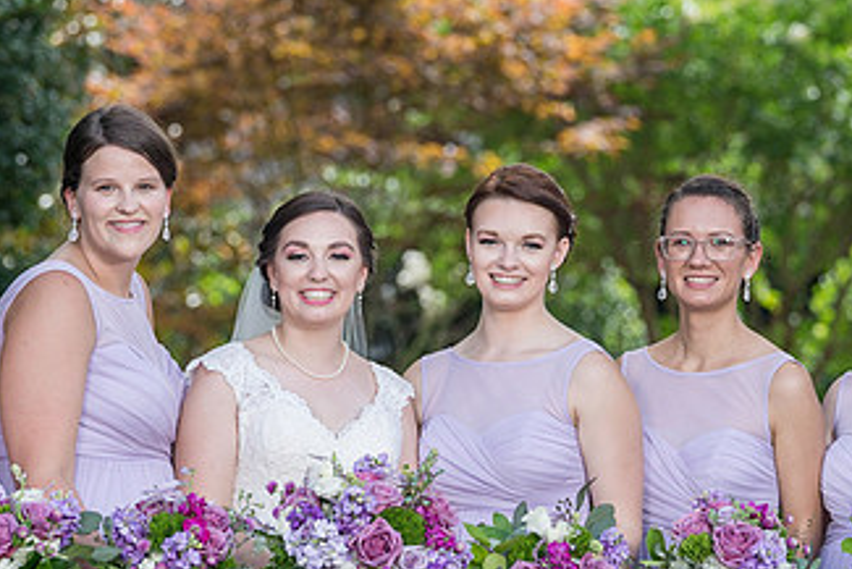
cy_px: 460
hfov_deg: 8.7
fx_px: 5588
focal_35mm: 236
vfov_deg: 5.8
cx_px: 323
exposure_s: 1/200
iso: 100
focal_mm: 126
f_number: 4
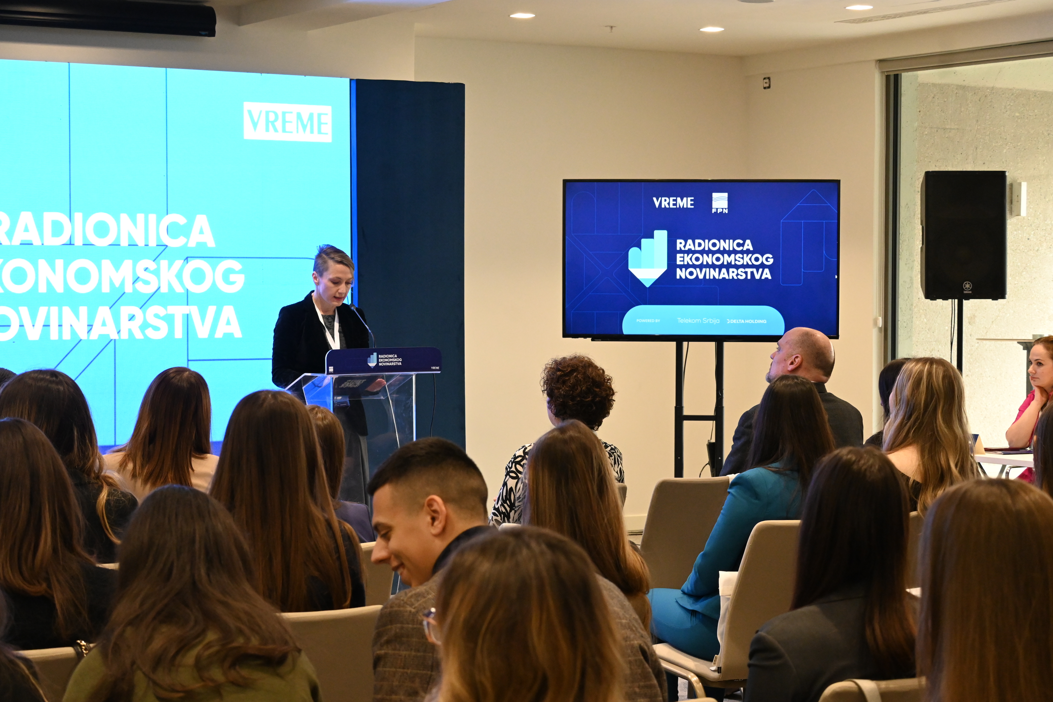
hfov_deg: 27.0
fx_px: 2194
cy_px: 351
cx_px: 526
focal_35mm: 75
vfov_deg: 18.2
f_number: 7.1
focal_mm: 50
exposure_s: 1/100
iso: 2500
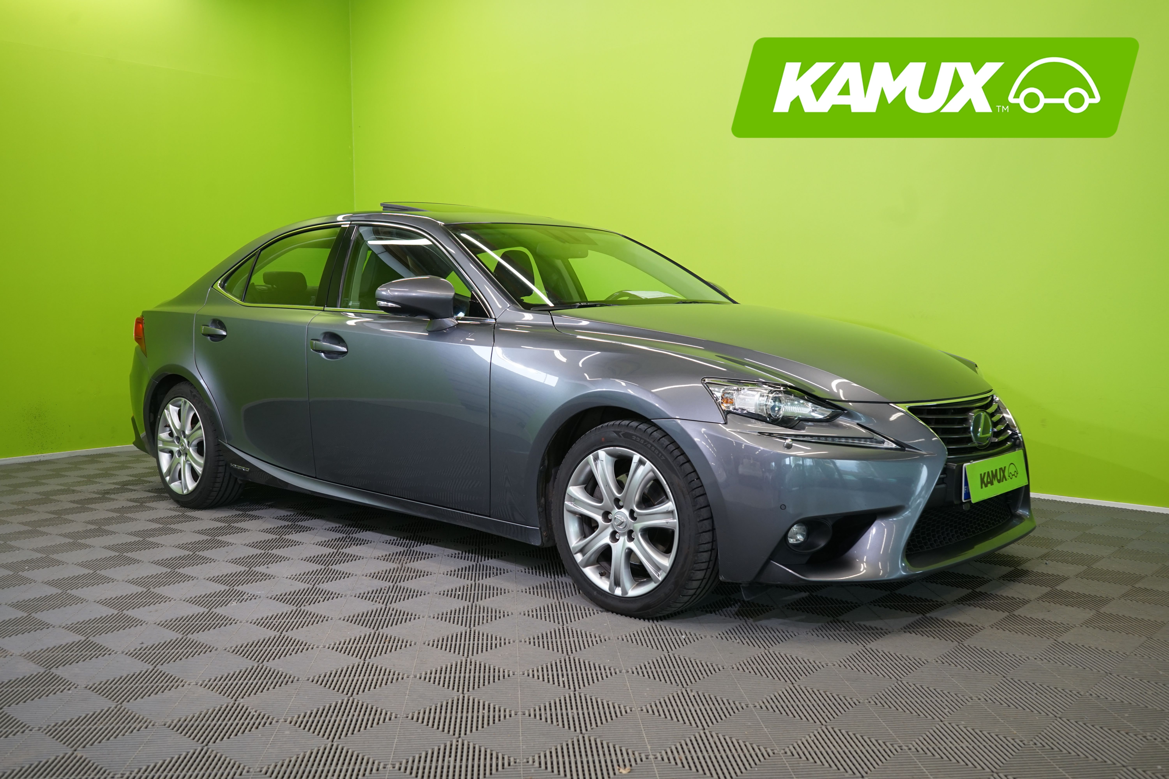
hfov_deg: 57.2
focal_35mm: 33
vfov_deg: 40.0
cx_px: 584
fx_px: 1071
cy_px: 390
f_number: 6.3
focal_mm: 33
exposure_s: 1/30
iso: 500
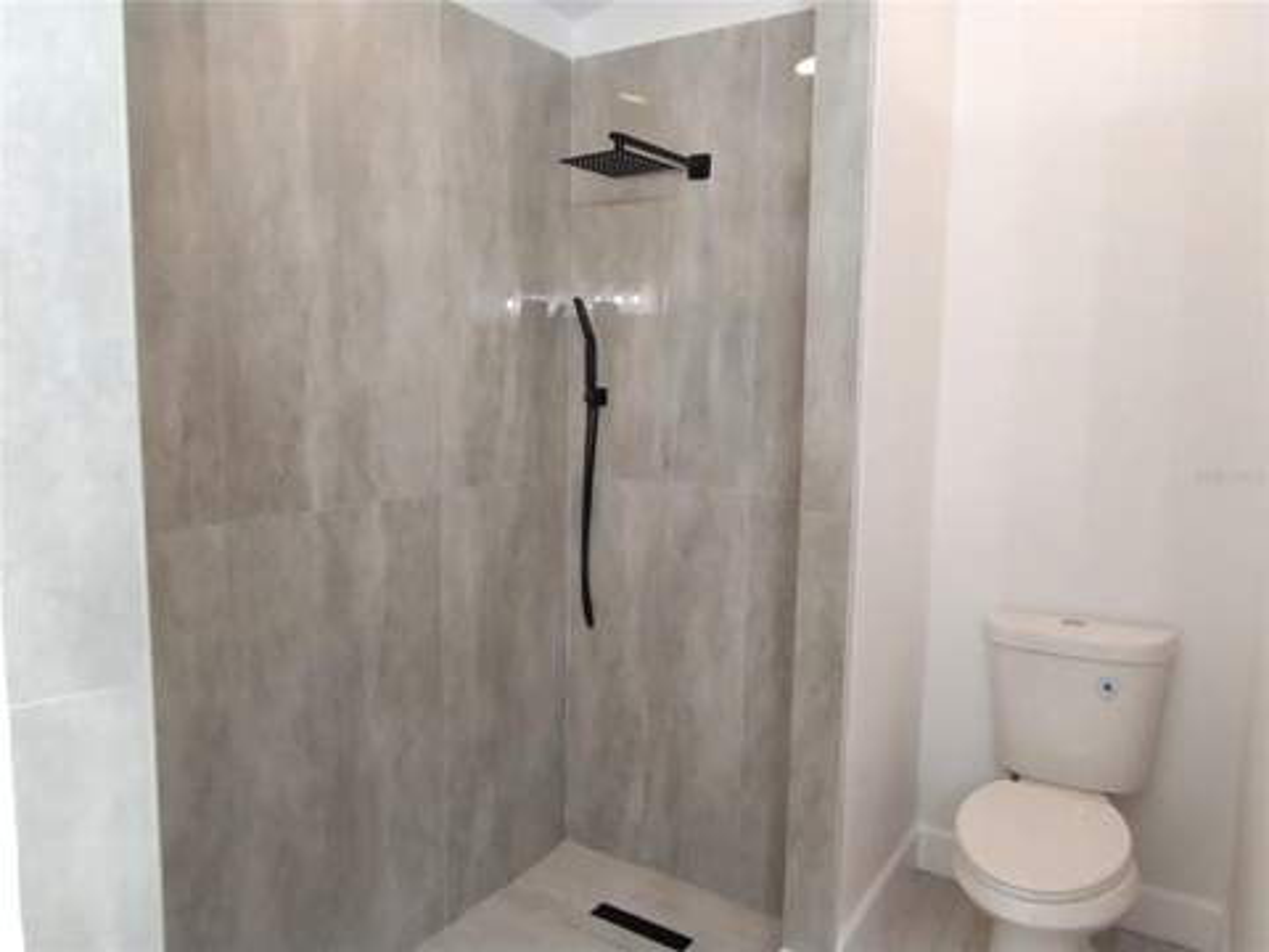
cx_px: 634
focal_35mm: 16
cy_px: 476
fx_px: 587
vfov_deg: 78.1
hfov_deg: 94.5
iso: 413
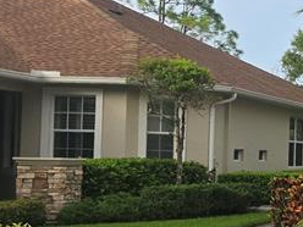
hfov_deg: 16.2
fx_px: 832
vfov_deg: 15.6
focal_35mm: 95
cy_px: 129
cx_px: 599
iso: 80
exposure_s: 1/180
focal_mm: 6.3
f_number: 1.7
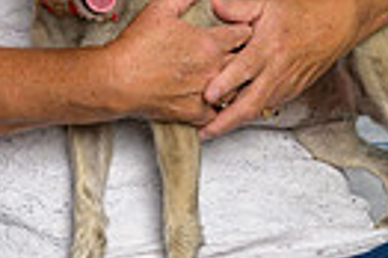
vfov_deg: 5.6
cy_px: -150
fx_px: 2626
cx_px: -136
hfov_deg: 8.3
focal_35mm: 244
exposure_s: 1/160
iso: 400
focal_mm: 55
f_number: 10
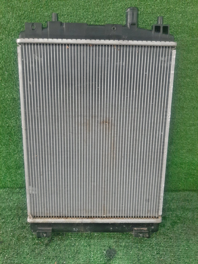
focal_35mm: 26
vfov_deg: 67.3
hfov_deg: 53.1
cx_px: 99
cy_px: 132
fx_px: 198
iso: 213
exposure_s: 1/25
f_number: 1.7
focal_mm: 3.93
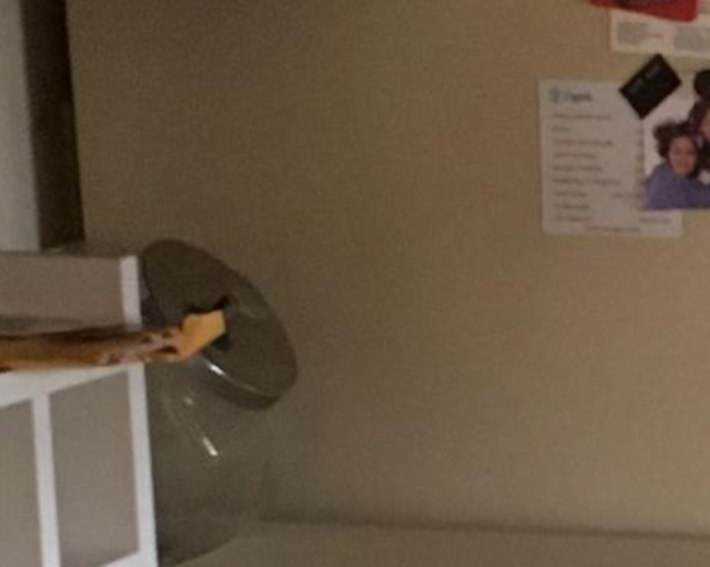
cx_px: 1034
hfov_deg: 10.3
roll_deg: -0.1
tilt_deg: -13.4
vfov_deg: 8.4
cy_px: 676
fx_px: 3822
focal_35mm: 182
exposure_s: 1/24
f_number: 2.2
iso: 200
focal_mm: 4.15
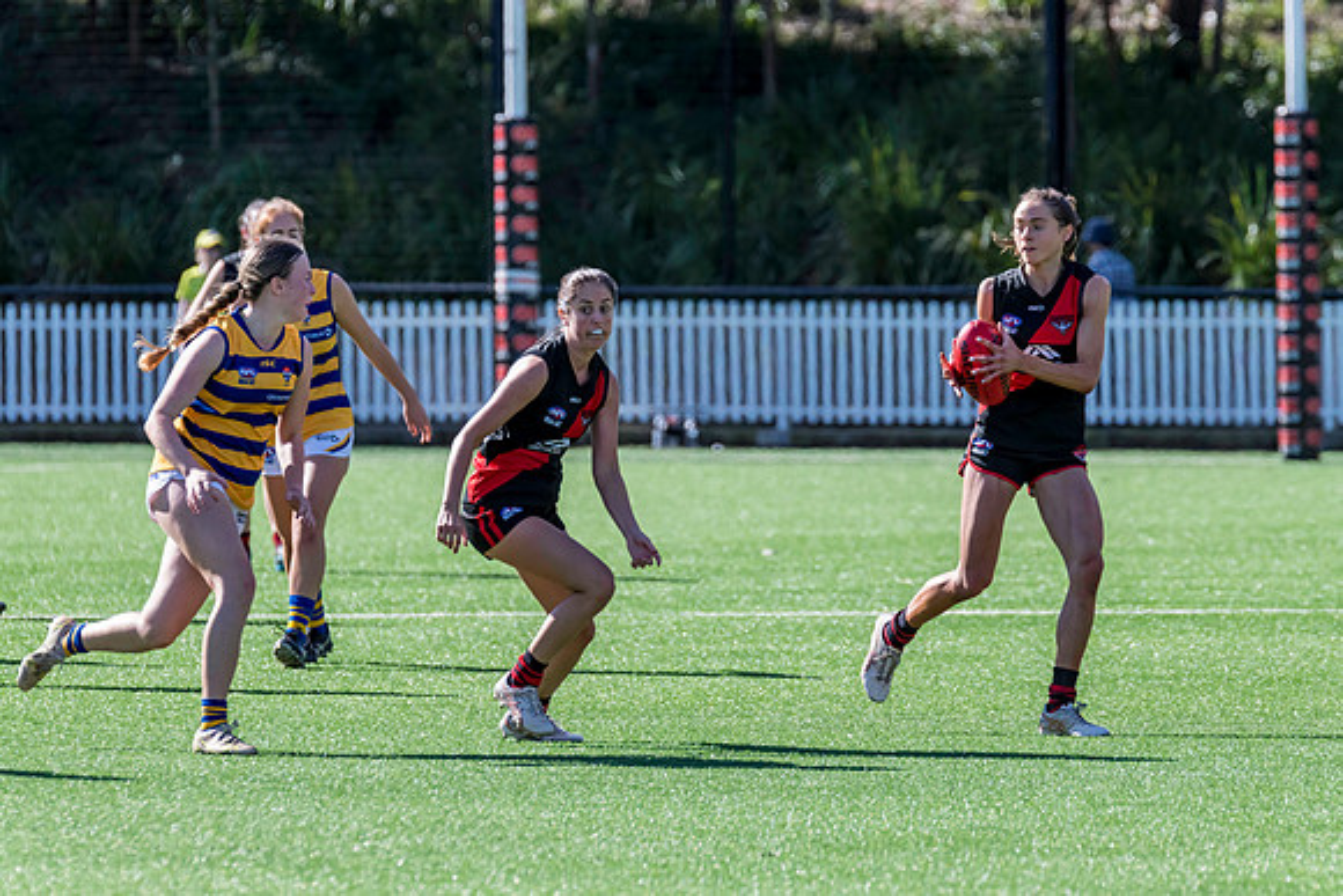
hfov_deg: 5.1
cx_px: 698
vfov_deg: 3.4
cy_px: 439
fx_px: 15108
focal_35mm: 405
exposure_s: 1/1600
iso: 800
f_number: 7.1
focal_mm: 380
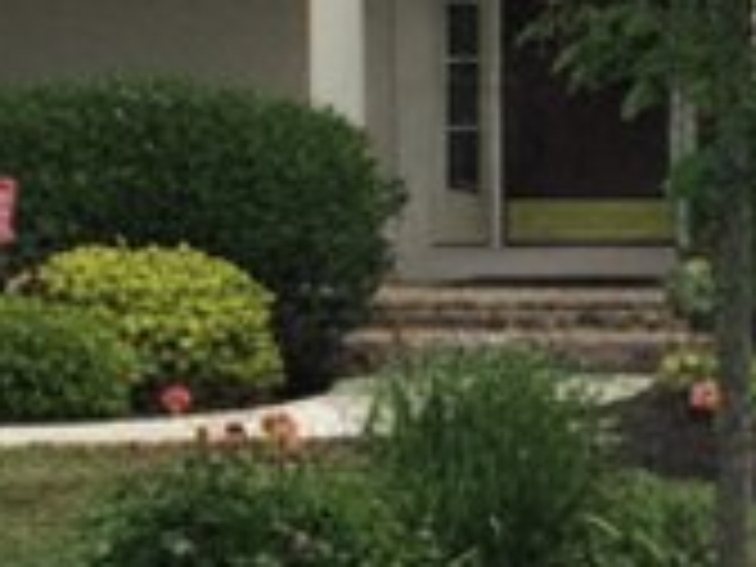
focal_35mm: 186
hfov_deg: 10.3
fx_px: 4062
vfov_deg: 8.0
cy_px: 477
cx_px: 1089
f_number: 1.6
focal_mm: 5.7
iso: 1552
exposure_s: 1/1441
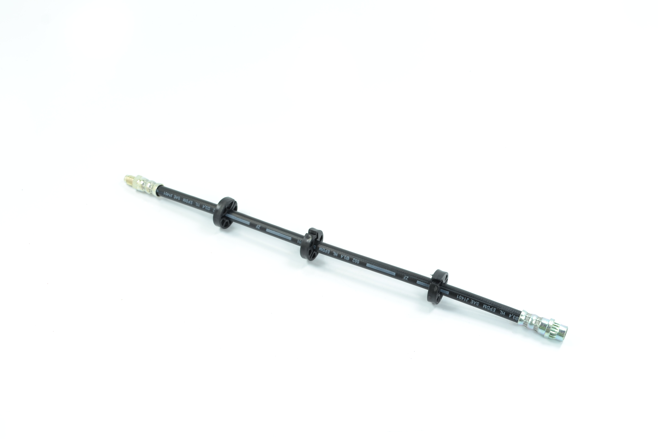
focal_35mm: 48
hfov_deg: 41.1
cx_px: 329
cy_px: 220
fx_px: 877
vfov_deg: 28.1
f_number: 7.1
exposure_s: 1/30
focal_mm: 32
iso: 100
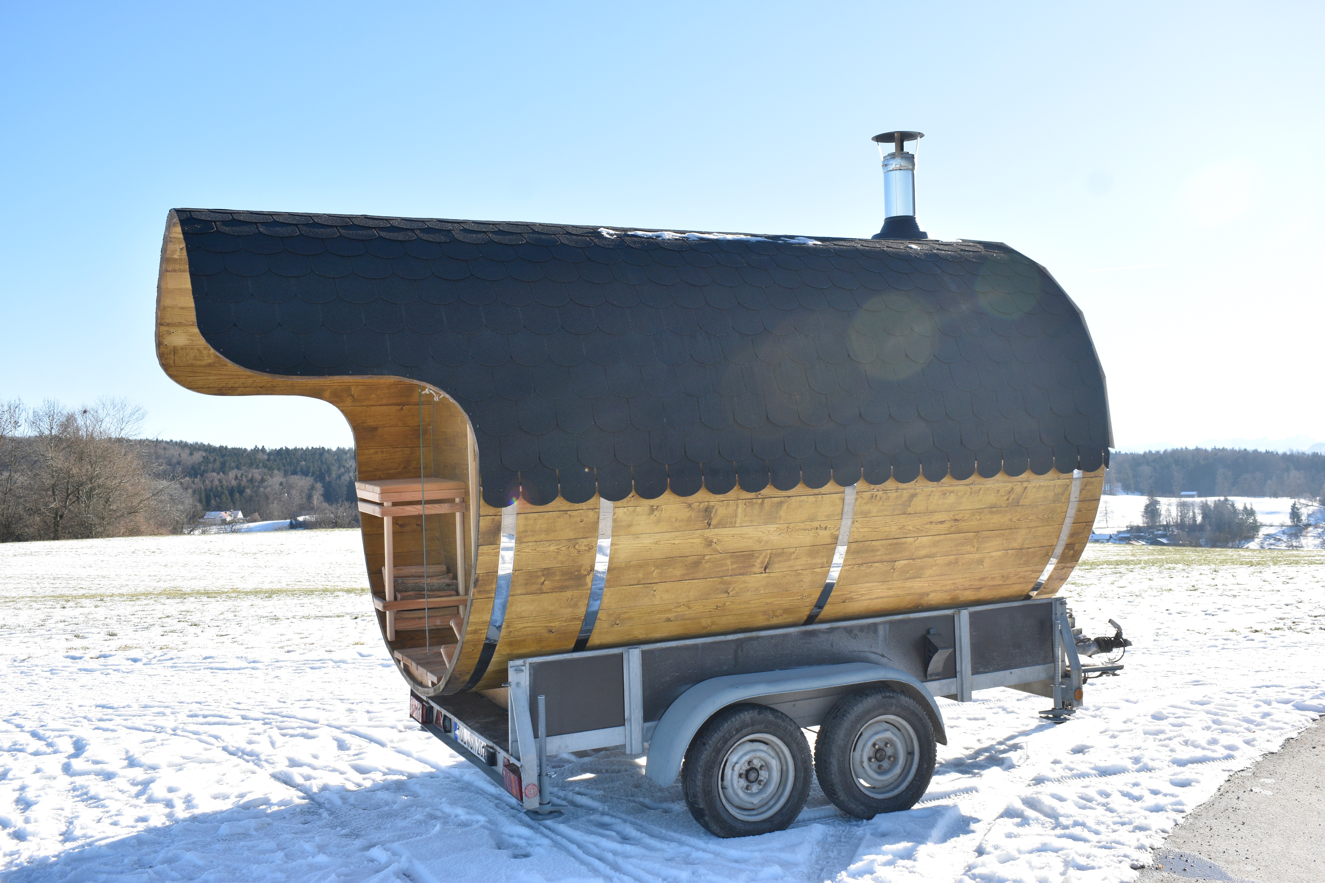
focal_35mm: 34
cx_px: 662
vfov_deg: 38.4
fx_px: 1270
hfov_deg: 55.1
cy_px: 442
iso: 200
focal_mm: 23
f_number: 8
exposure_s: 1/250
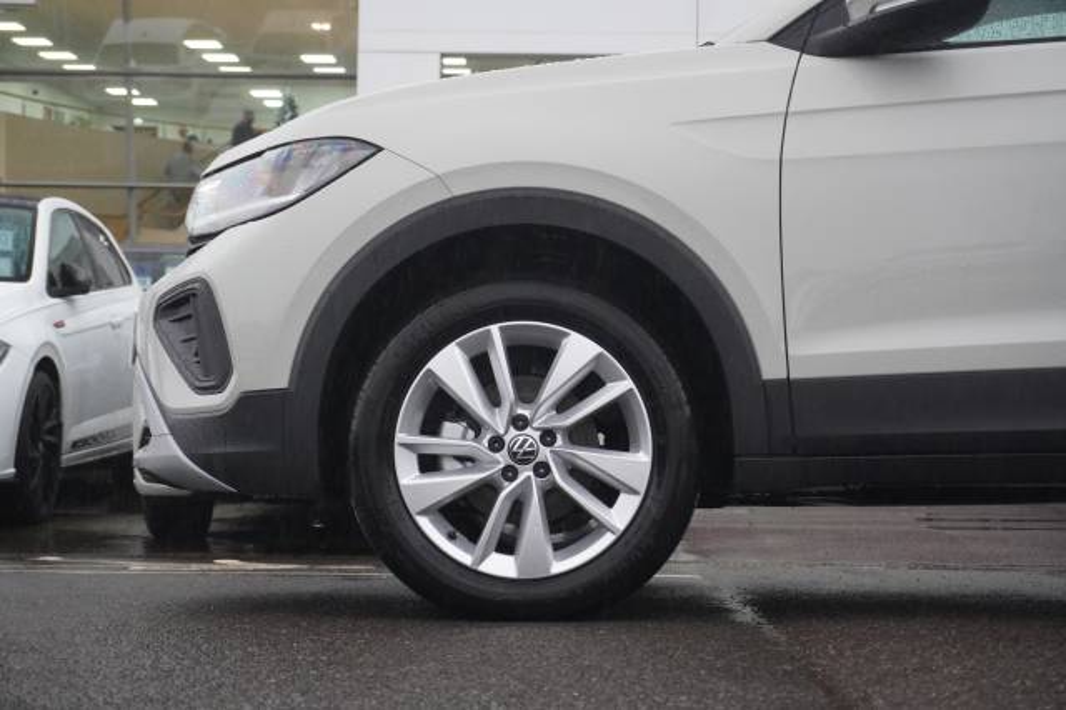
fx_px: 2131
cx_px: 533
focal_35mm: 72
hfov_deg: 28.1
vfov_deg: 18.9
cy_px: 355
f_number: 5.6
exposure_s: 1/160
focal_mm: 48
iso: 3200
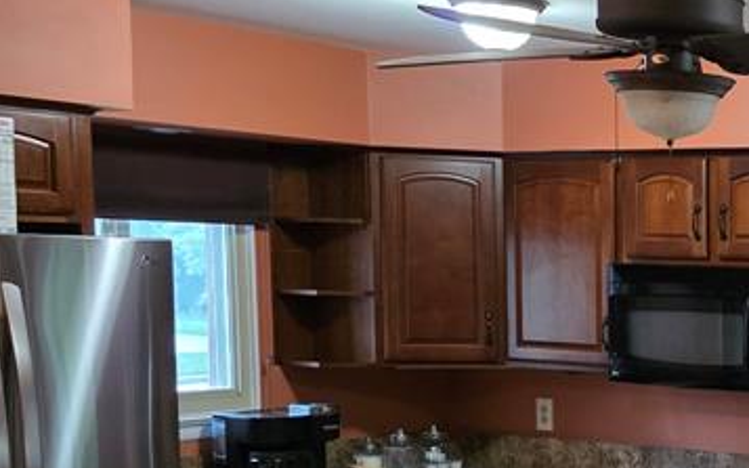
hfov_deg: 25.4
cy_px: 453
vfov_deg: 18.2
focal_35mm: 70
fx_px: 1429
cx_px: 971
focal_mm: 6.3
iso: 1250
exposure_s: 1/120
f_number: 1.7
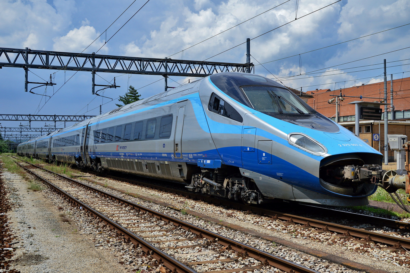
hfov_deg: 46.4
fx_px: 478
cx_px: 205
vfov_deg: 31.8
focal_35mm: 42
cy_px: 136
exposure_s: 1/500
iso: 100
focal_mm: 28
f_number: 6.3
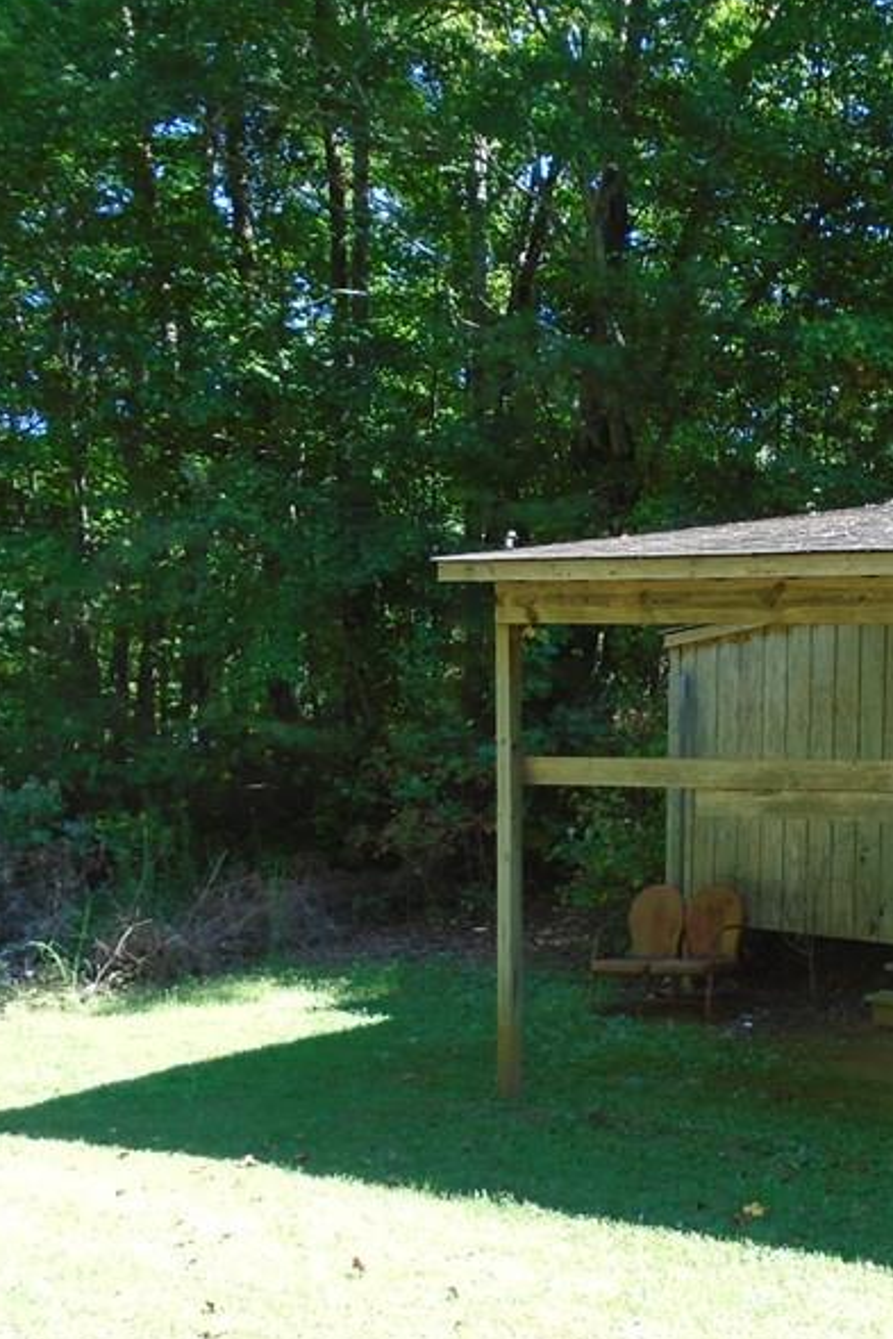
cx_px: 898
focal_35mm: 47
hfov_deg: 27.0
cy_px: 843
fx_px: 1748
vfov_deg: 41.6
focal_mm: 4.6
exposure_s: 1/125
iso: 100
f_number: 3.2
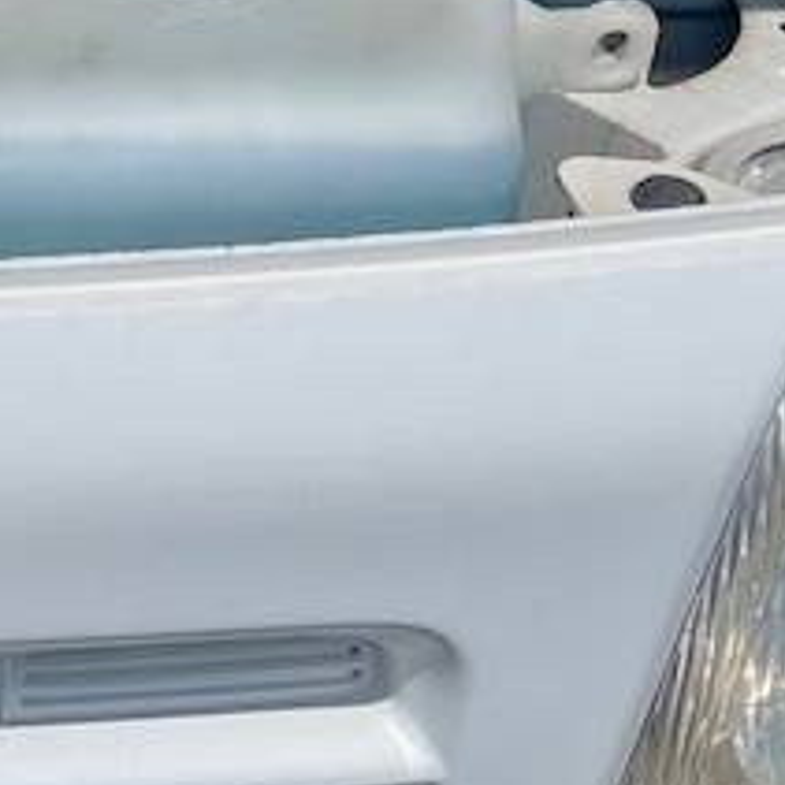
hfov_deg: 11.3
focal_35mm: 134
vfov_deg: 12.9
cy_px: 33
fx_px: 3438
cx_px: -956
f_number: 1.6
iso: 32
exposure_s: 1/7937
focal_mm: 5.1
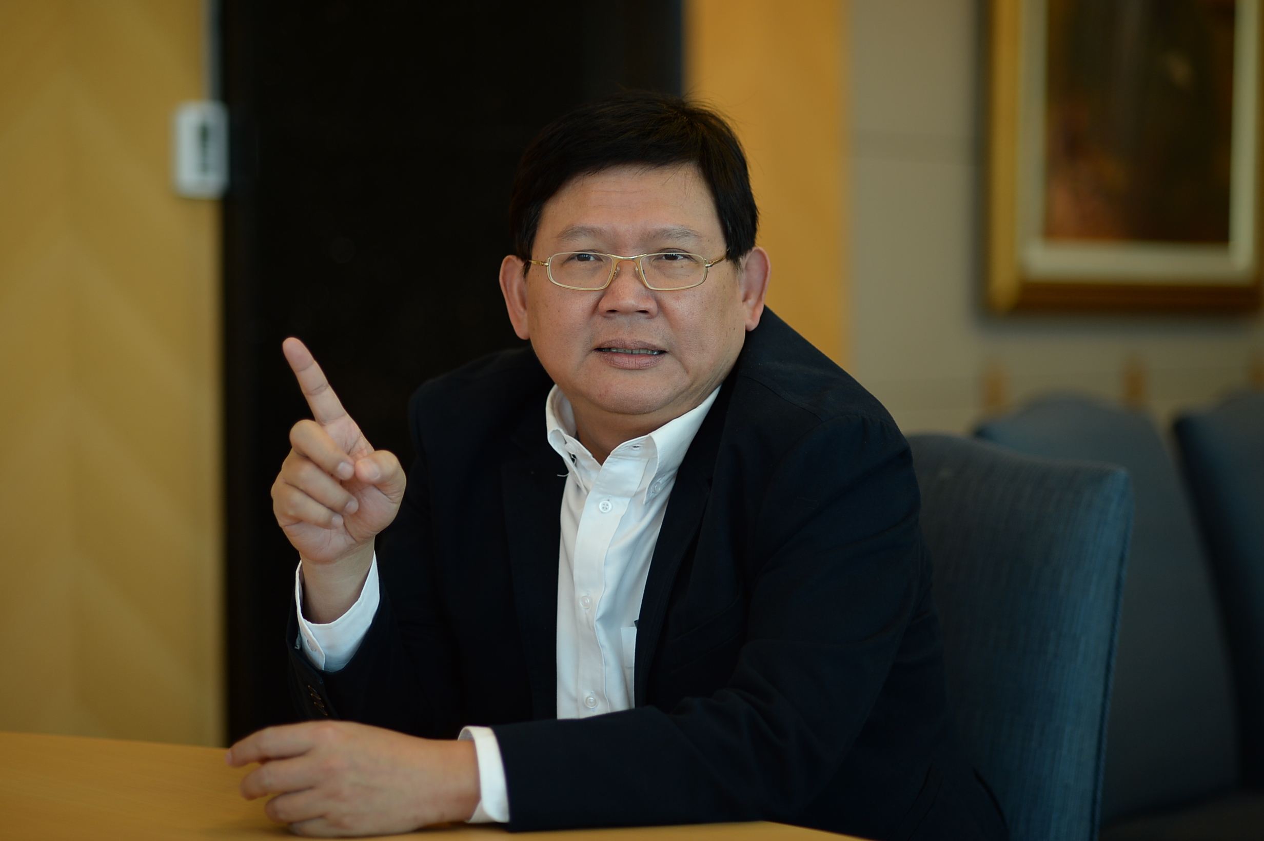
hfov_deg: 23.9
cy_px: 420
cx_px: 632
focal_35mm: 85
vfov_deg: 16.1
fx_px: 2983
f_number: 1.8
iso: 320
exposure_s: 1/125
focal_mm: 85
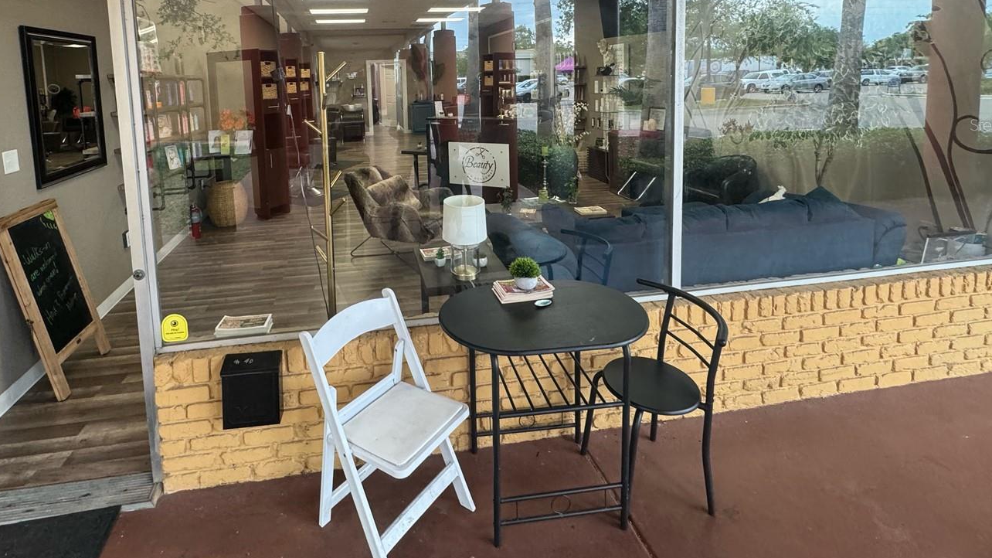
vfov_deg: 54.9
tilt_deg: -4.0
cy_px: 124
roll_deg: +1.1
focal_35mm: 19
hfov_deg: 89.0
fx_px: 500
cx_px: 425
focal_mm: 2.22
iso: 250
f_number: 2.2
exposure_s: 1/120
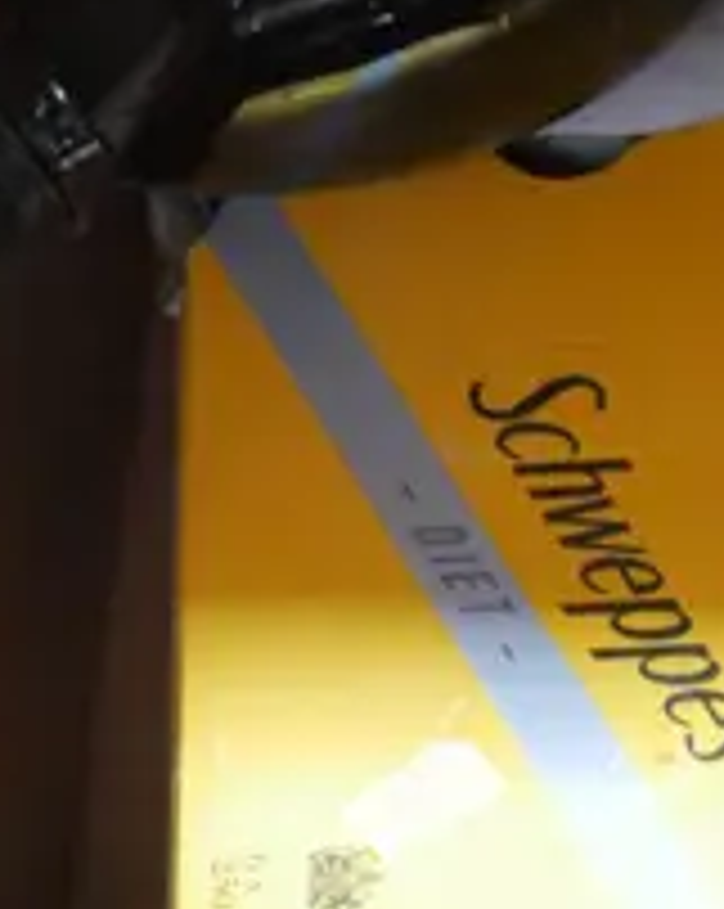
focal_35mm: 248
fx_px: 6658
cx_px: 1594
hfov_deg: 6.0
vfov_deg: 7.8
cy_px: 572
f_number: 5.3
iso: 3200
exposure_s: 1/20
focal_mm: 25
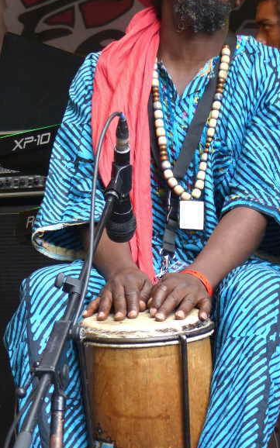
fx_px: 2284
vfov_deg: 11.2
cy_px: 195
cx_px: 154
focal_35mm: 187
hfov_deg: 7.0
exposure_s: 1/60
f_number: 2.8
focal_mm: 18.3
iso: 100
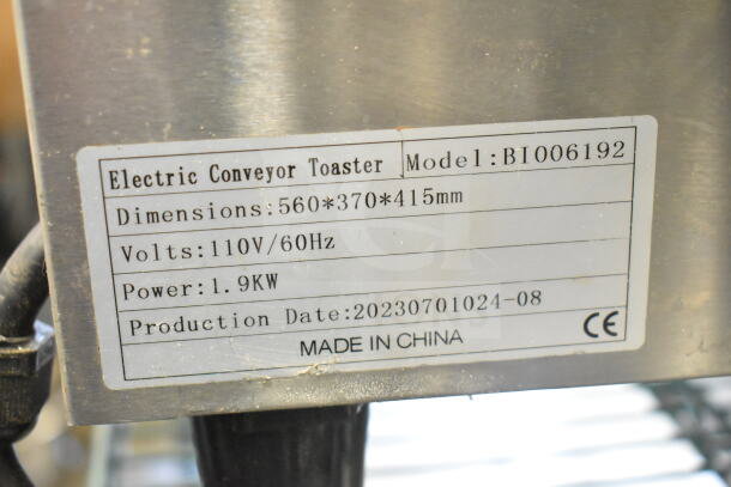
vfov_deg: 25.1
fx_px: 1097
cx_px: 366
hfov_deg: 36.9
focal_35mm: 54
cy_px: 244
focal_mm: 36
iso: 9000
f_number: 4.8
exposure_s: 1/60
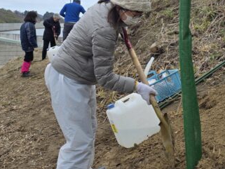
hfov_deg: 34.7
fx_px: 358
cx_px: 143
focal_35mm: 55
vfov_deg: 26.0
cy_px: 29
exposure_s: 1/2175
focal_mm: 6.3
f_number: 1.7
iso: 80
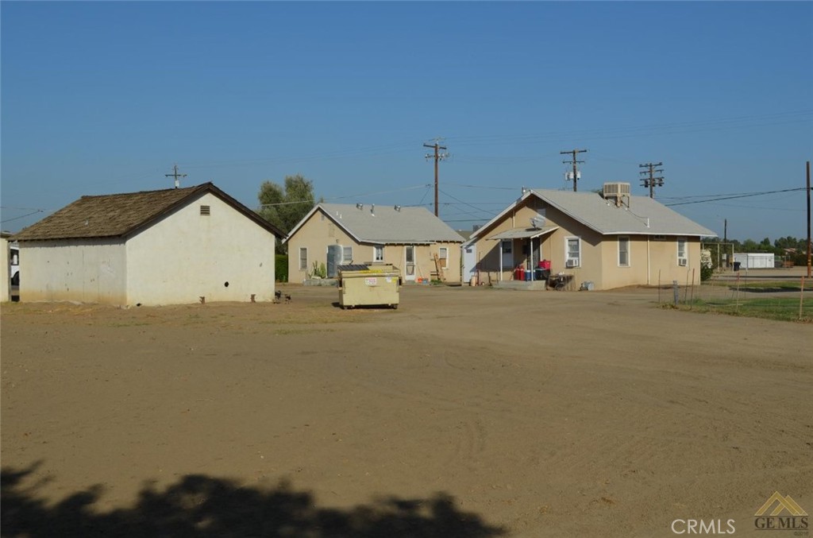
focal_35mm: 45
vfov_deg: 29.7
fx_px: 1014
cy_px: 269
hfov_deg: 43.7
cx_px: 406
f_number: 10
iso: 100
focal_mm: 30
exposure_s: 1/400
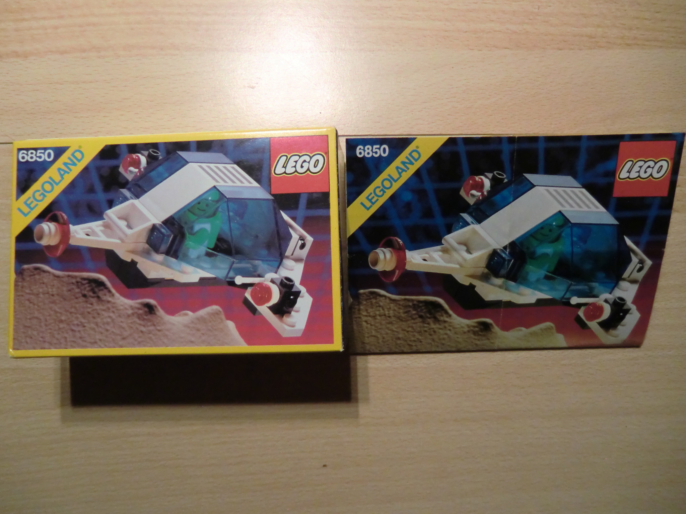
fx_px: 476
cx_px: 343
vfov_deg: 56.8
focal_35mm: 24
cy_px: 257
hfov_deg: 71.6
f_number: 3.2
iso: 640
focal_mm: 4.3
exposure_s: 1/60
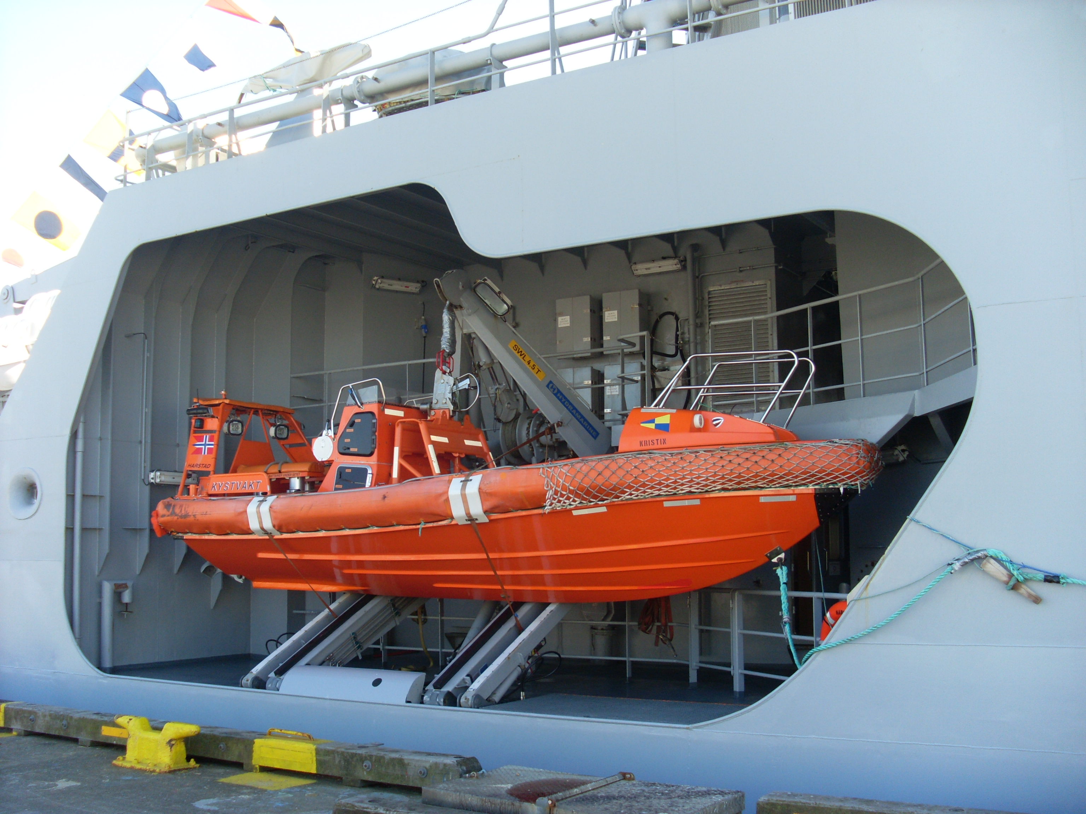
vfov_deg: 37.7
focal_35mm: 38
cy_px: 407
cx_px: 543
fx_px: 1192
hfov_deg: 49.0
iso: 80
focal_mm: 6.3
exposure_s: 1/250
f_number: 3
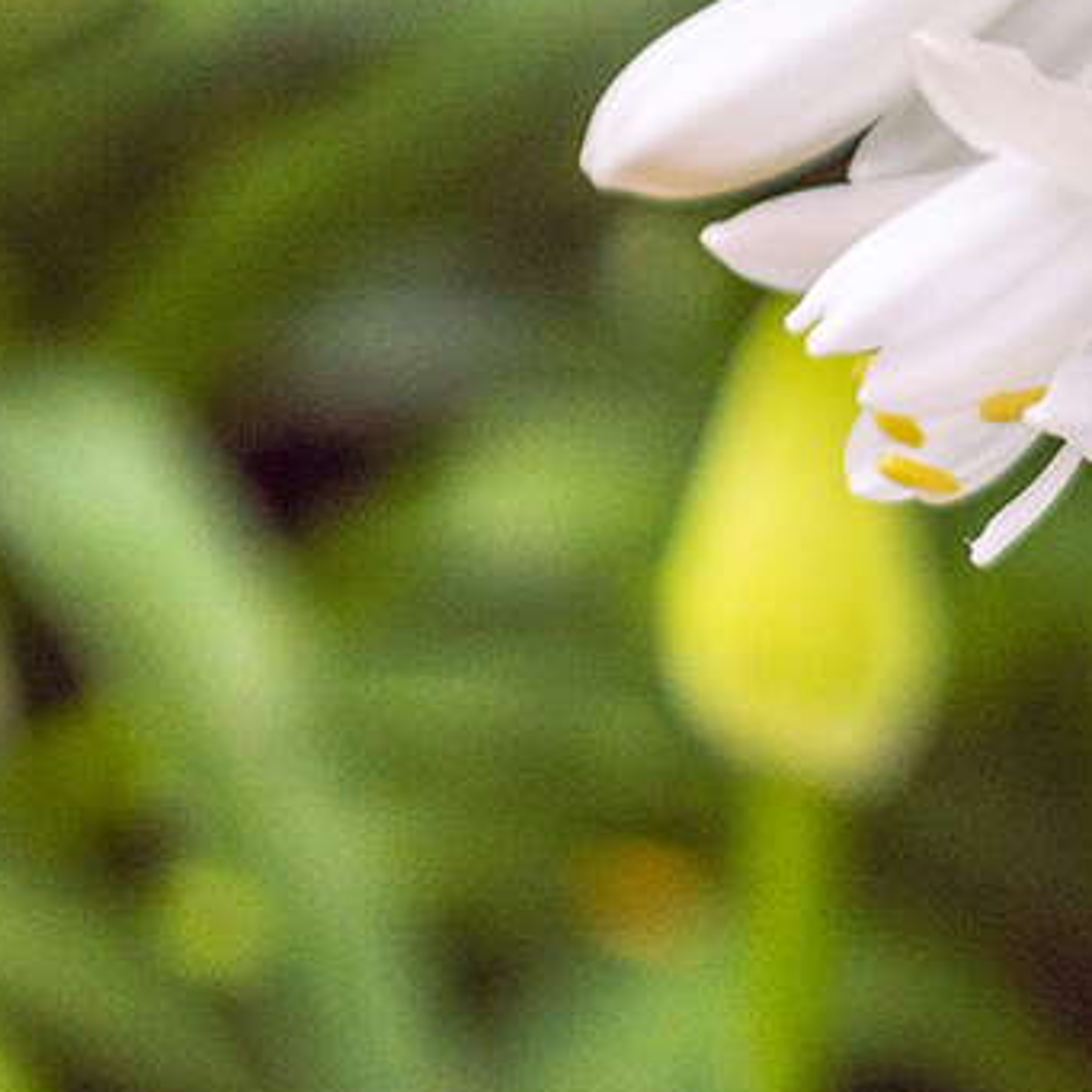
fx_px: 10988
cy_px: -312
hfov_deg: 5.6
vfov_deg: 5.7
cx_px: 2229
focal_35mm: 308
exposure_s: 1/2000
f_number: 5.6
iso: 200
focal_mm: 55
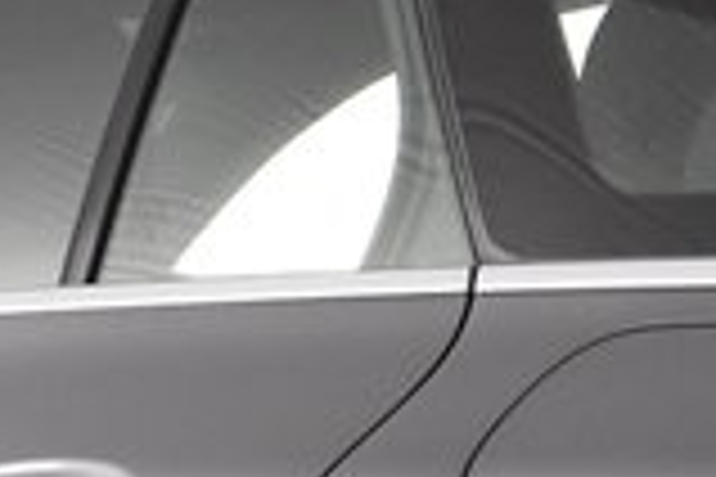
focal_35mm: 313
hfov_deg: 6.6
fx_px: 6225
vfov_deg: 4.3
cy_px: 925
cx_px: 612
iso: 1600
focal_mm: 26
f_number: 4.5
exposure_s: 1/80
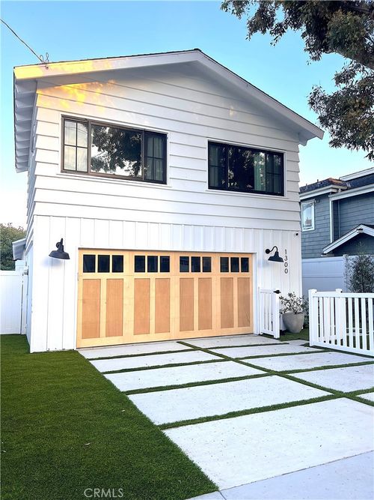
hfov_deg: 53.0
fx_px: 375
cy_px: 250
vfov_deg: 67.3
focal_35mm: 26
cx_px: 187
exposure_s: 1/371
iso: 50
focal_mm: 5.7
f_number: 1.5
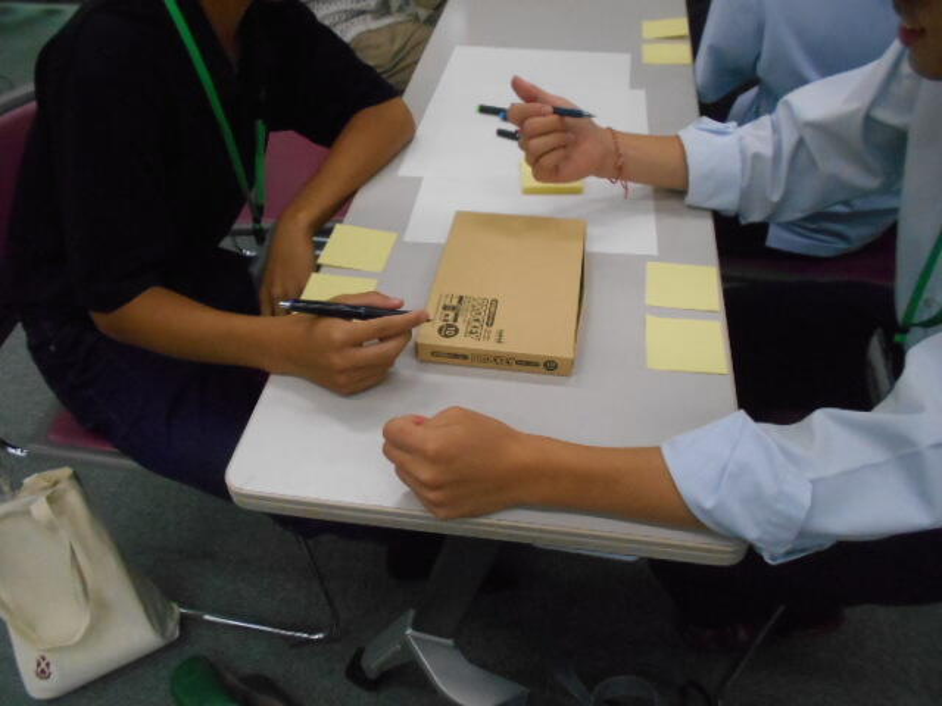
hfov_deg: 67.3
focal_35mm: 26
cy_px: 353
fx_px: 708
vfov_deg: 53.1
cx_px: 471
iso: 800
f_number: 3.2
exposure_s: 1/250
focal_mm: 4.6
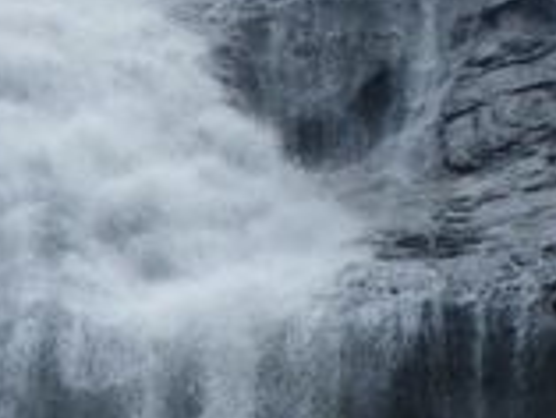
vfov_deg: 1.4
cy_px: 584
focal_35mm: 1027
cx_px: 0
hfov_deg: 1.9
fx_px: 16508
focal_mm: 35.8
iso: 200
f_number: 4.5
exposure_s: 1/2500
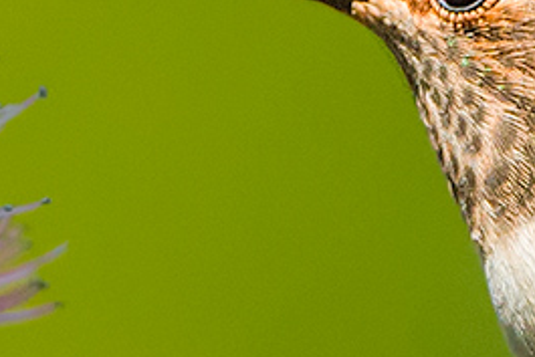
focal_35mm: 2717
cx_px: 495
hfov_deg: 0.8
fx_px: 40398
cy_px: 193
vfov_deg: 0.5
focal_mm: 600
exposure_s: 1/6400
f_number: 4
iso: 1600
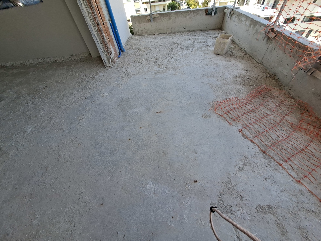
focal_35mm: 13
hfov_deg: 106.2
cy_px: 120
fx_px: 121
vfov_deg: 89.9
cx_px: 160
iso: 40
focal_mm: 1.74
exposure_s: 1/302
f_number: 2.2
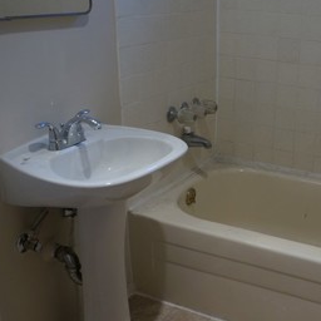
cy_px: 187
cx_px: 261
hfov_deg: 32.4
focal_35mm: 51
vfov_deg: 33.3
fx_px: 535
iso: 200
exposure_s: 1/60
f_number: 4
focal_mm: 16
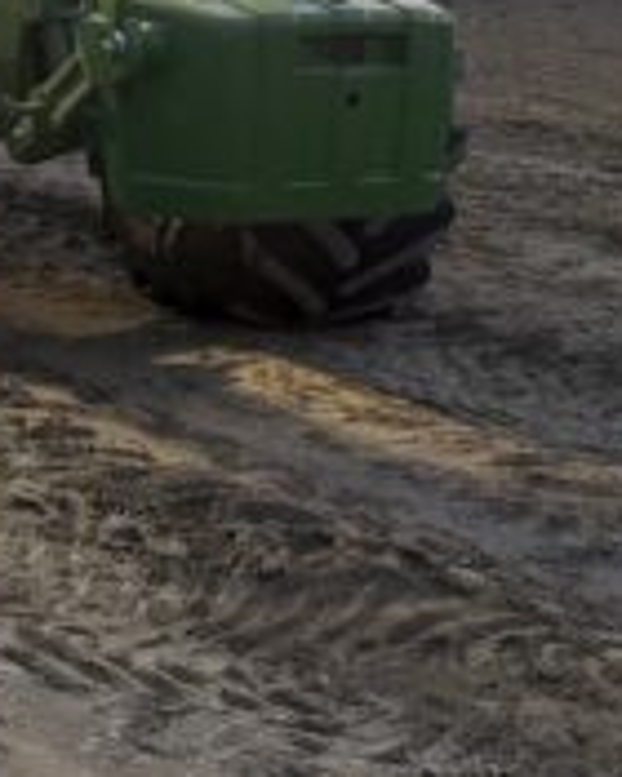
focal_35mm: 93
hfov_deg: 13.5
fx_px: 2140
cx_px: -720
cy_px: -67
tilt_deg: -3.1
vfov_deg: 19.7
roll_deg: +0.4
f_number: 1.78
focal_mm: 6.76
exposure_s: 1/121
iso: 125
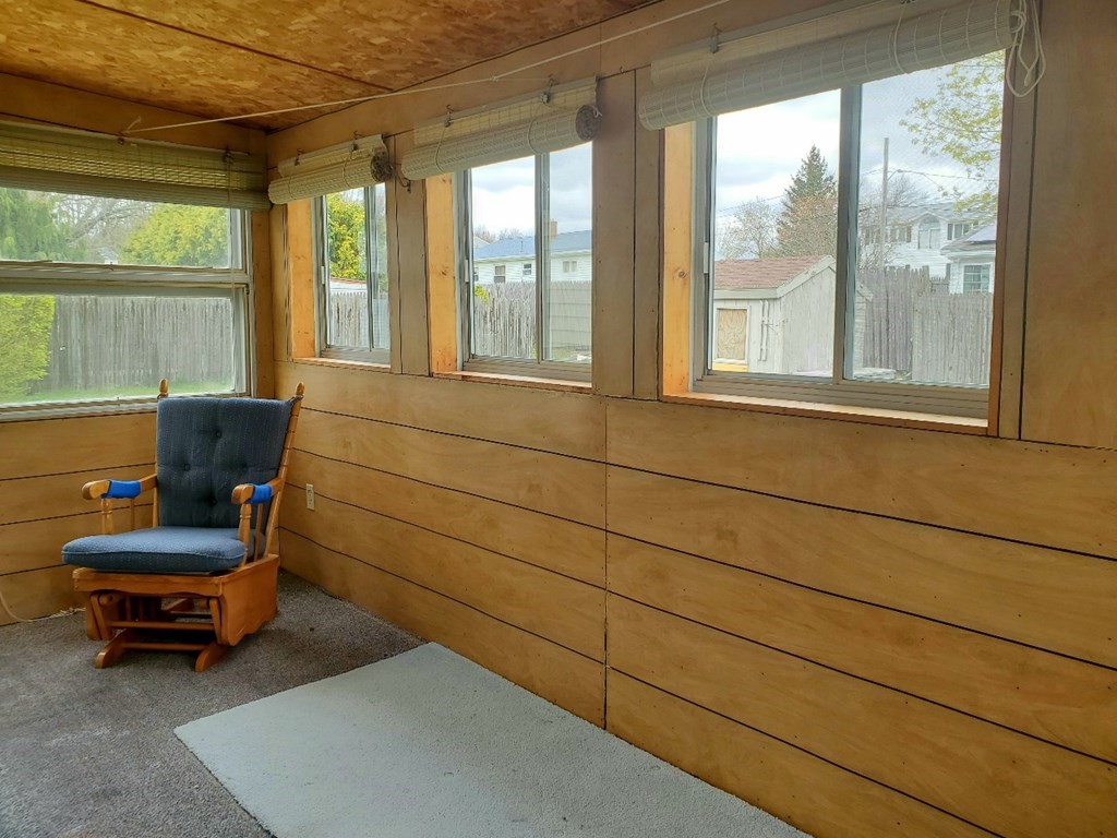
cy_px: 419
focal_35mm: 26
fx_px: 839
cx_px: 558
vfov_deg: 53.1
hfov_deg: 67.3
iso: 50
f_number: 2.4
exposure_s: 1/185
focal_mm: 4.3
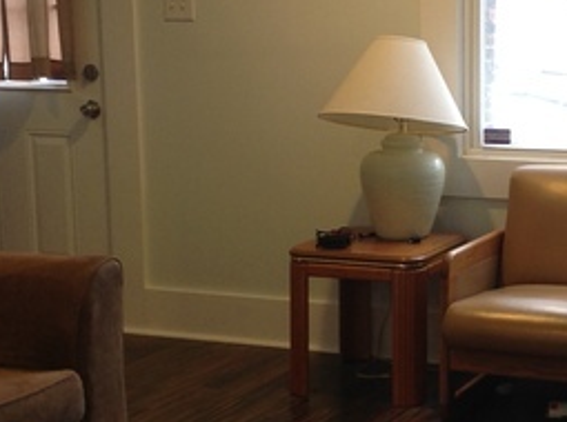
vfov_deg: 16.0
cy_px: 269
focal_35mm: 92
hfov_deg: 21.2
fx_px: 1503
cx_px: 435
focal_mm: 4.28
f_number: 2.4
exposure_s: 1/15
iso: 64
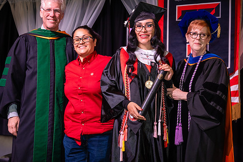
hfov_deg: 25.1
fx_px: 547
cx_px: 125
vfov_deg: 16.8
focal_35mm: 81
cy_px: 83
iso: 1250
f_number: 5.6
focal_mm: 52
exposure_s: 1/160
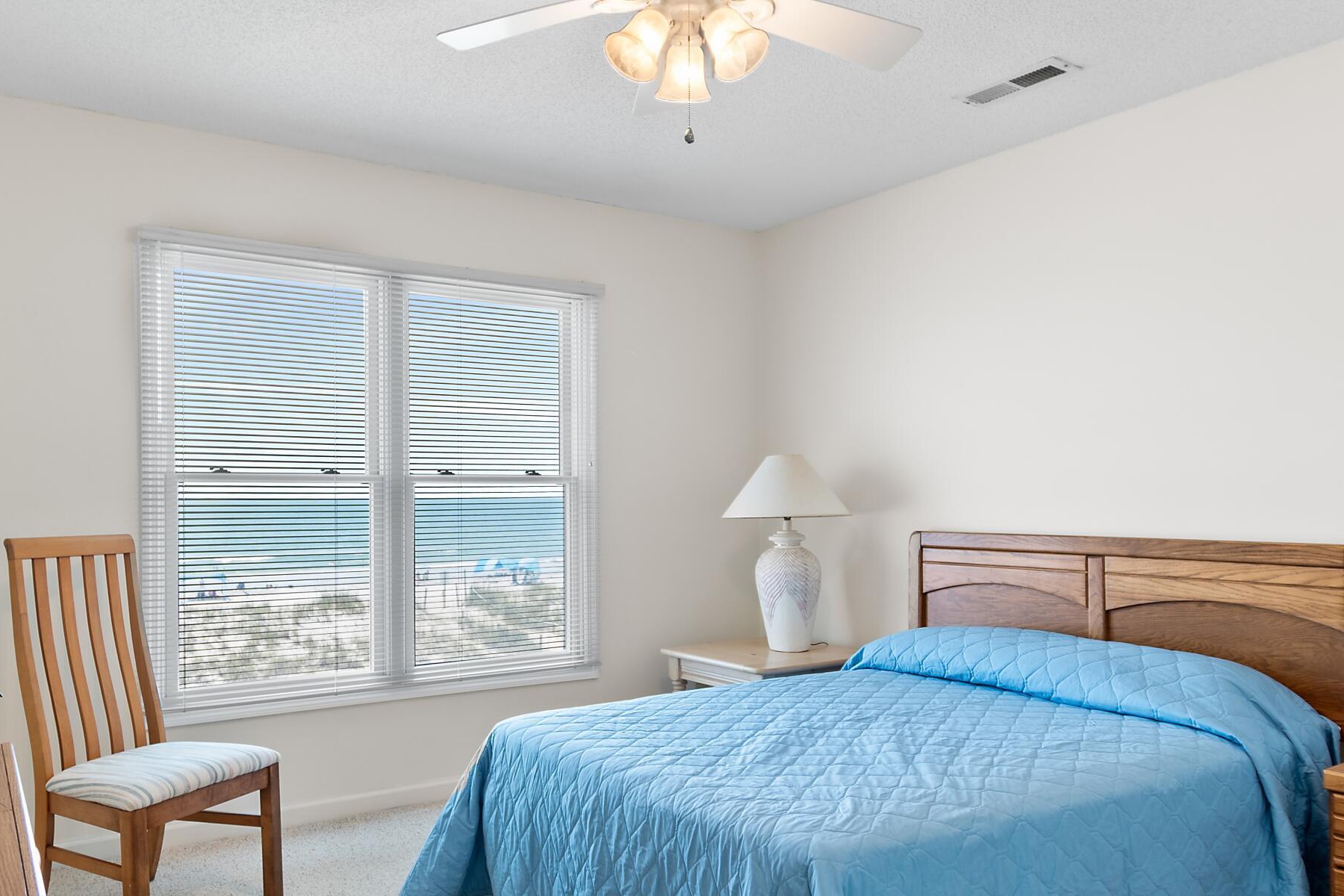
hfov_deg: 71.2
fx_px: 933
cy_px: 472
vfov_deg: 51.3
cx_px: 587
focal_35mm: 25
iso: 100
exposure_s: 1/5
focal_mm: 10
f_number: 4.5
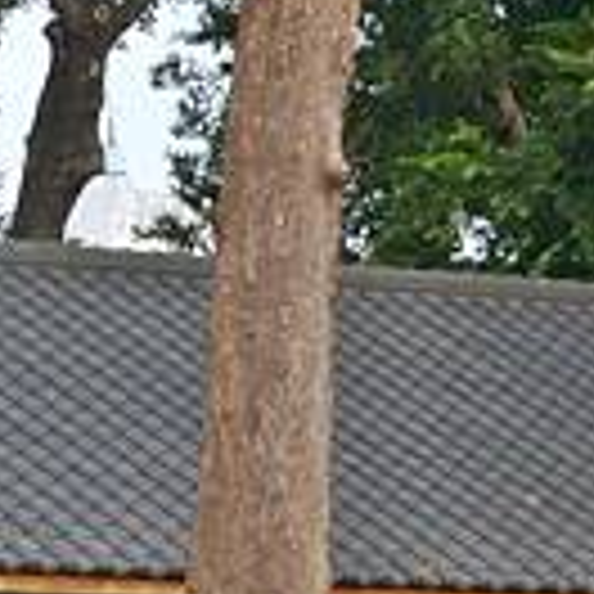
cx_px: -81
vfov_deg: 6.6
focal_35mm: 265
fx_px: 5145
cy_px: 234
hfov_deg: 6.6
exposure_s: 1/320
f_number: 4.6
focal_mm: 22
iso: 200
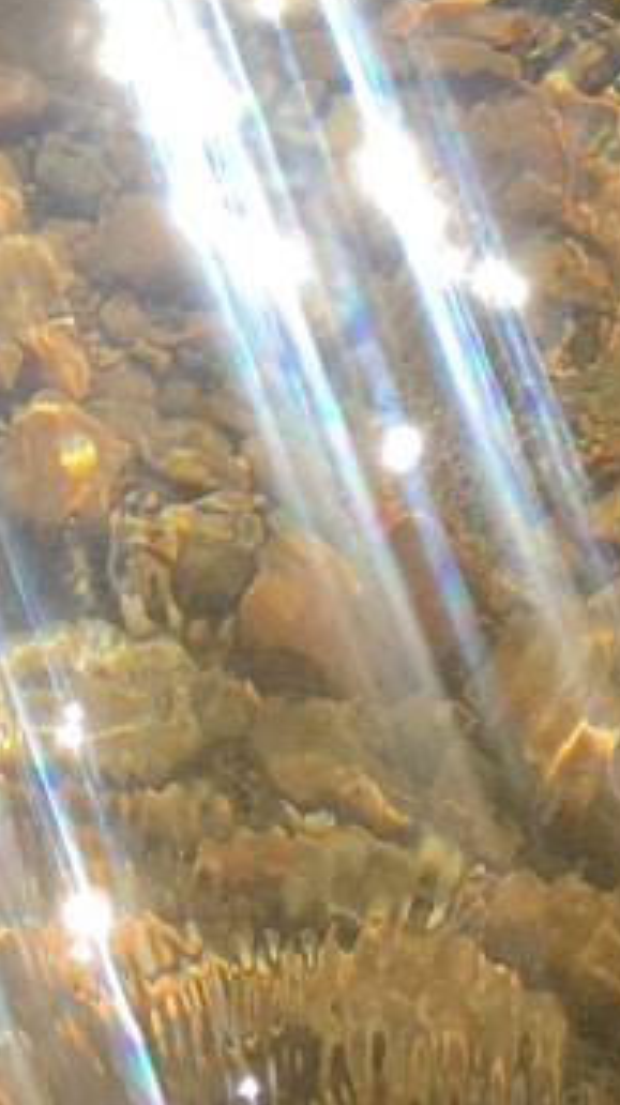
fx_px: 4305
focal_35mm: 147
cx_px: 22
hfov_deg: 8.2
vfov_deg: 14.5
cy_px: 183
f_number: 2.2
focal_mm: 4.15
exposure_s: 1/864
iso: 25
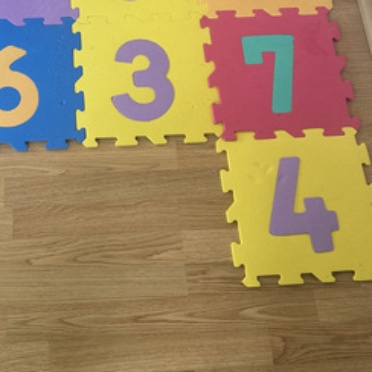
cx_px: 100
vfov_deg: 35.5
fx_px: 571
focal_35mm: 47
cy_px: 110
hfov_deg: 35.4
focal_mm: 5.7
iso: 100
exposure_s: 1/121
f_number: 1.5
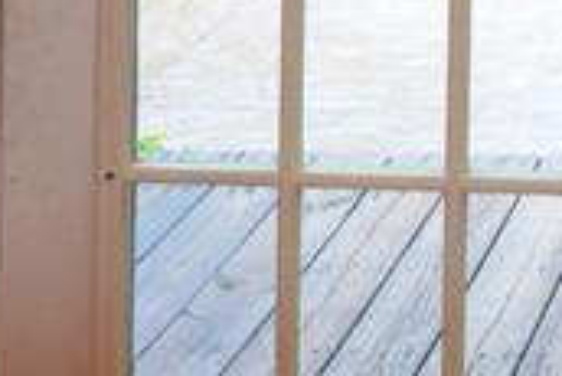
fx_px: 2953
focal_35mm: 189
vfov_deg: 6.7
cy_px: -664
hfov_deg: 10.1
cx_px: 1104
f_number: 3.8
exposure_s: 1/60
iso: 900
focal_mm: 20
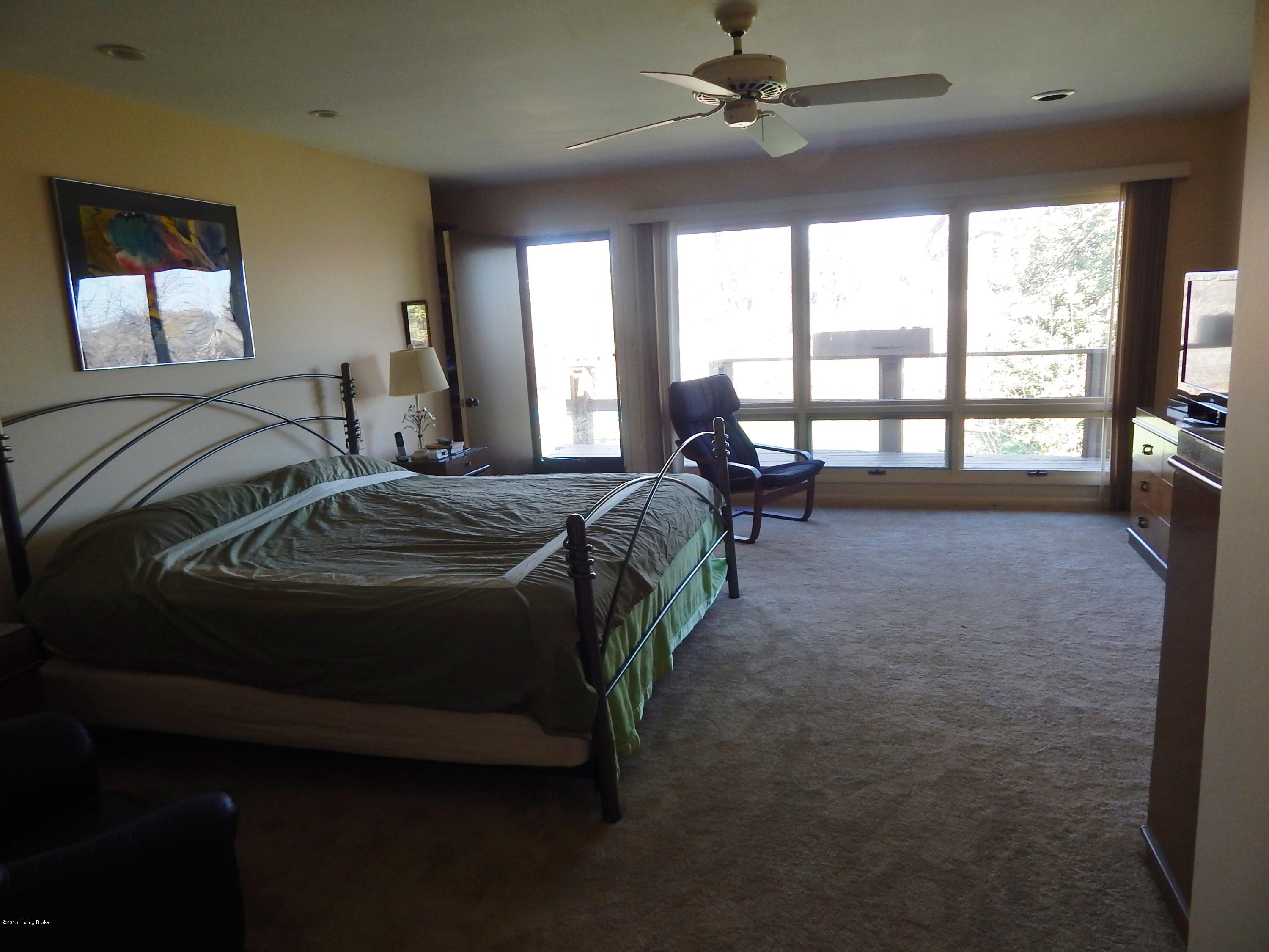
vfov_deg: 61.1
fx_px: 807
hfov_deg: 76.4
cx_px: 634
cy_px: 476
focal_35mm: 22
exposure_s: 1/80
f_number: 3
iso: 125
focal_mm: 4
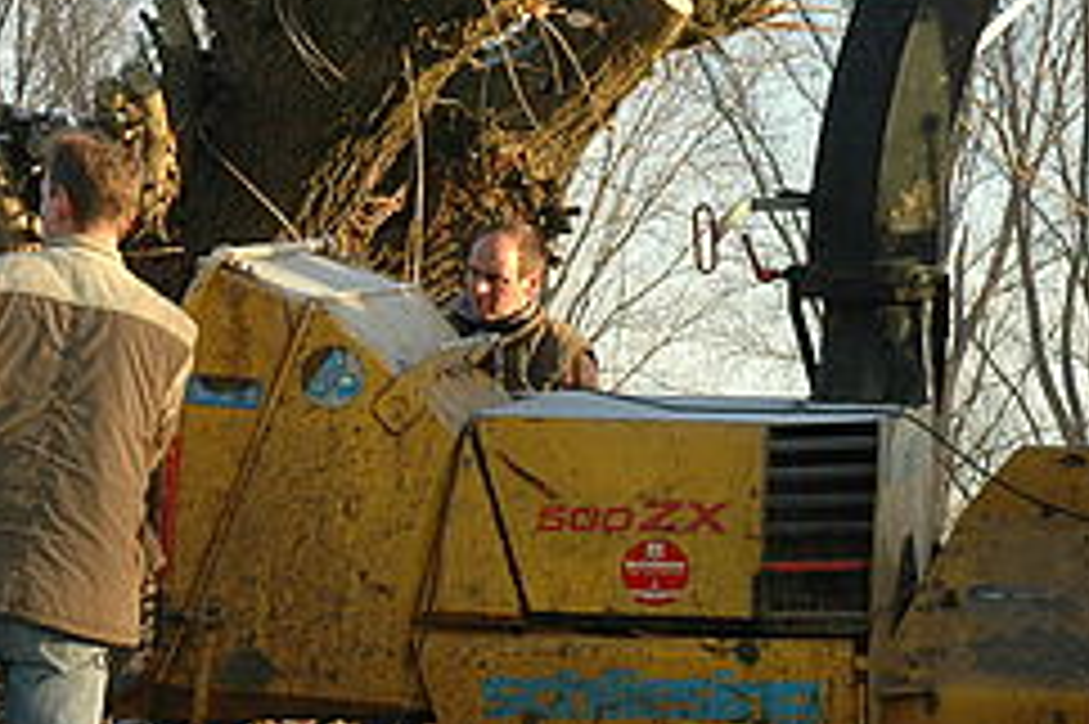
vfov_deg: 7.4
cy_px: 326
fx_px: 5592
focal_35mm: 185
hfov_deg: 11.1
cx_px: 279
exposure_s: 1/160
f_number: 6.3
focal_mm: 46
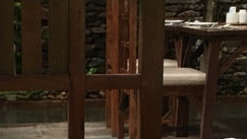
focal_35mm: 133
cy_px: 267
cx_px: 34
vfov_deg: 8.7
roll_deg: +0.2
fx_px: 872
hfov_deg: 16.0
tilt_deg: -16.1
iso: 25
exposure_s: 1/15
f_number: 2.2
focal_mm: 4.15
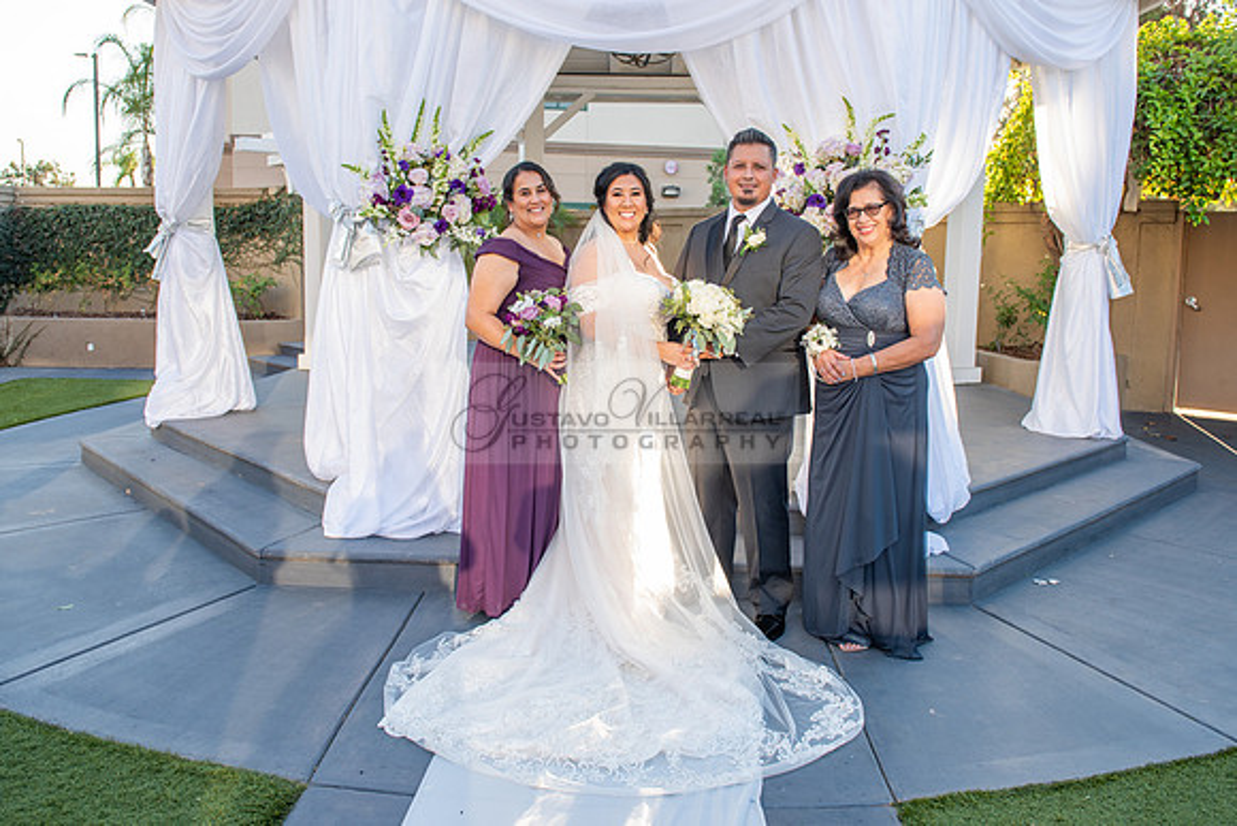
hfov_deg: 66.8
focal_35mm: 27
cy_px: 357
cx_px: 623
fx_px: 937
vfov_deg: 47.4
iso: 200
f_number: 4.5
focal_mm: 24
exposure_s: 1/160
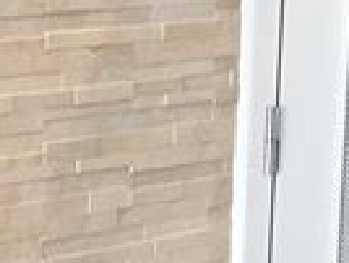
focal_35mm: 138
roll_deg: +0.6
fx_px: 1394
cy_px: 182
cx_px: -232
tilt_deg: -8.7
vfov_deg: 10.8
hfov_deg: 13.2
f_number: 2.2
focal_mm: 4.15
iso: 50
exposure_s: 1/30
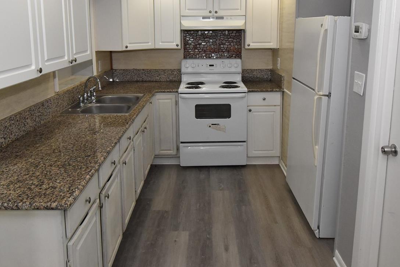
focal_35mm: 29
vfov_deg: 44.3
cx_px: 206
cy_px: 78
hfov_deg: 64.1
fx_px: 319
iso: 1600
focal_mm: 13
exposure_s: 1/100
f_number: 8
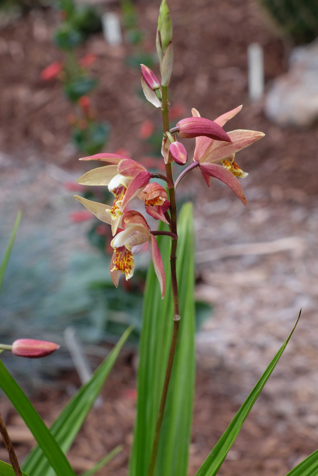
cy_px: 238
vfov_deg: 23.1
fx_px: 1166
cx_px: 159
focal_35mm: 88
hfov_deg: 15.5
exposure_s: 1/60
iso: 640
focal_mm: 58.9
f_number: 11
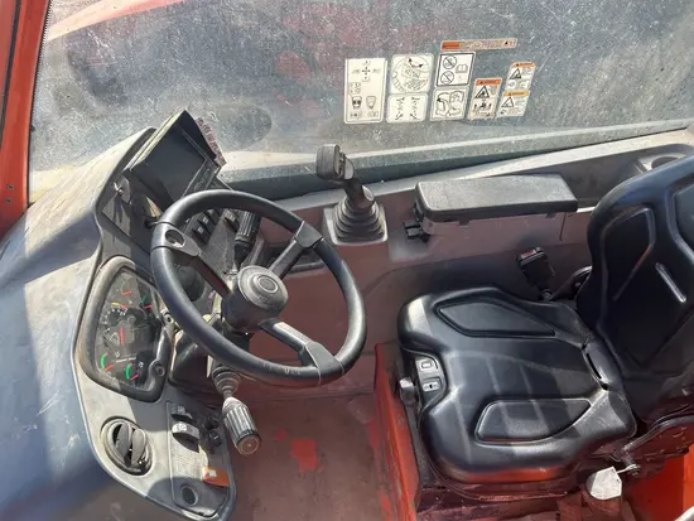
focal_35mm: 26
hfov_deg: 67.3
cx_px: 347
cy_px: 260
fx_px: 521
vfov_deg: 53.1
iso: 50
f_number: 1.5
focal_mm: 5.7
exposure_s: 1/700
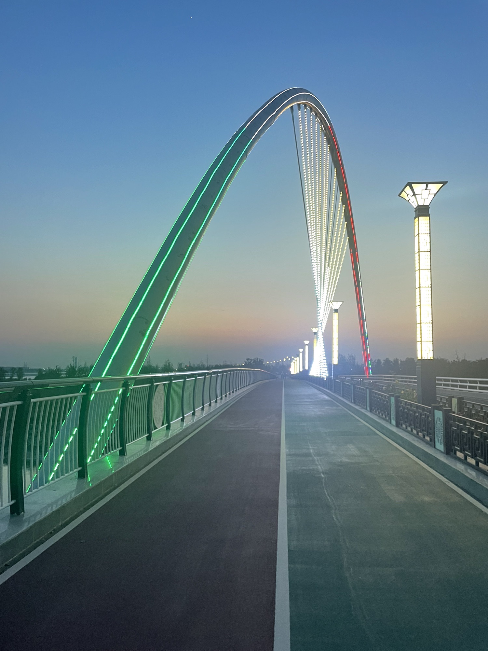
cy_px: 326
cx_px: 244
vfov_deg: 67.3
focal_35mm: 26
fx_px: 489
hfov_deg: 53.1
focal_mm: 4.2
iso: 640
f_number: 1.6
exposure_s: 1/40
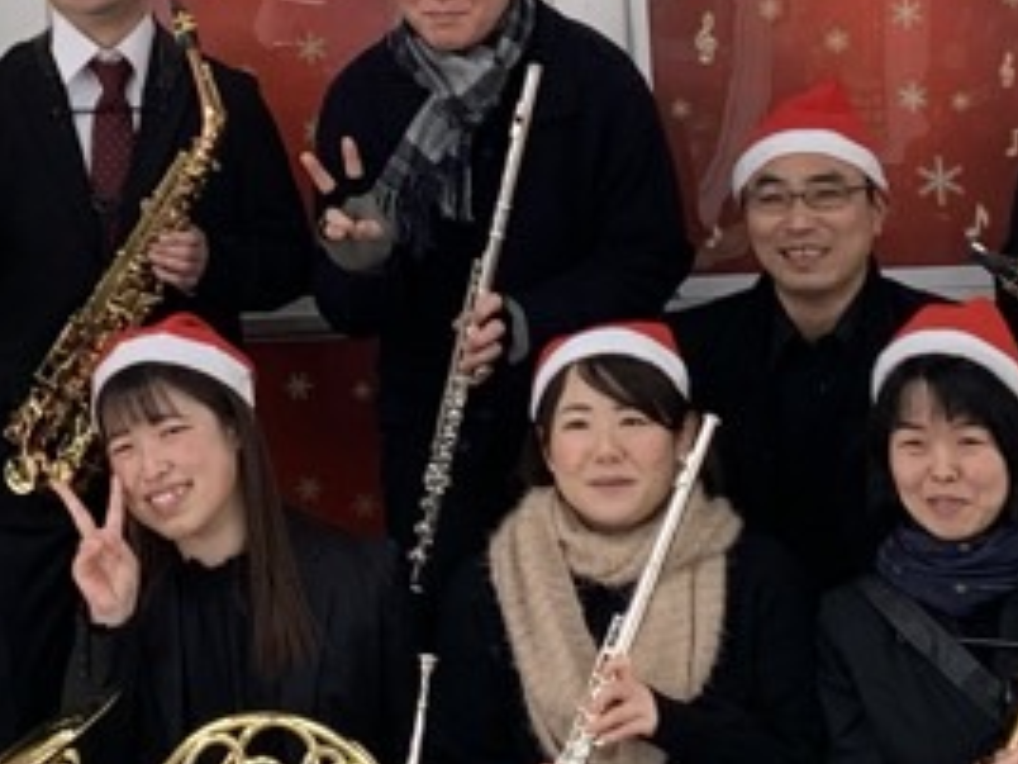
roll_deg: +2.3
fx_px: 3647
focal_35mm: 124
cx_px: 167
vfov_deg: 11.8
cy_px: 8
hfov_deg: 15.8
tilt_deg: +1.8
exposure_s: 1/121
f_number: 1.8
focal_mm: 4.25
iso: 64
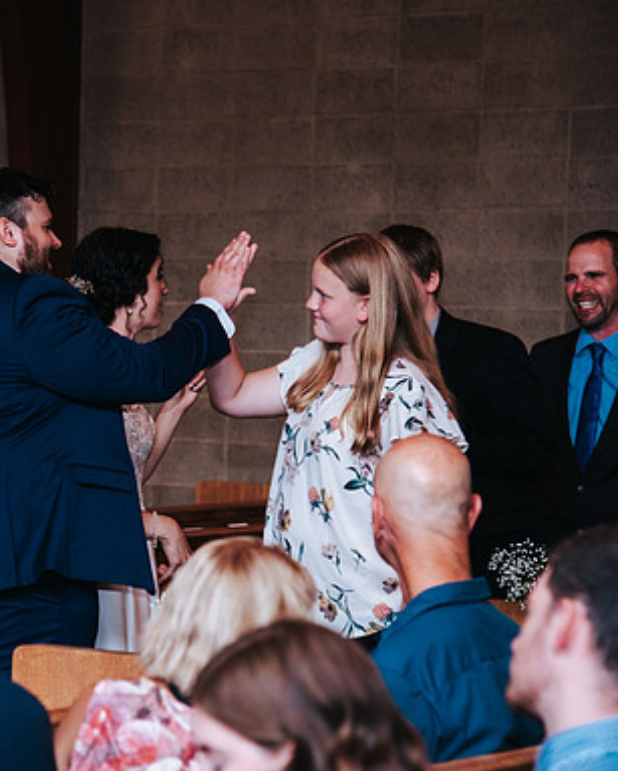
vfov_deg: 13.6
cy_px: 425
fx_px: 3243
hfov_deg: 10.8
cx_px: 115
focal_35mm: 142
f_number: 4
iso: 1000
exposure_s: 1/200
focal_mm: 86
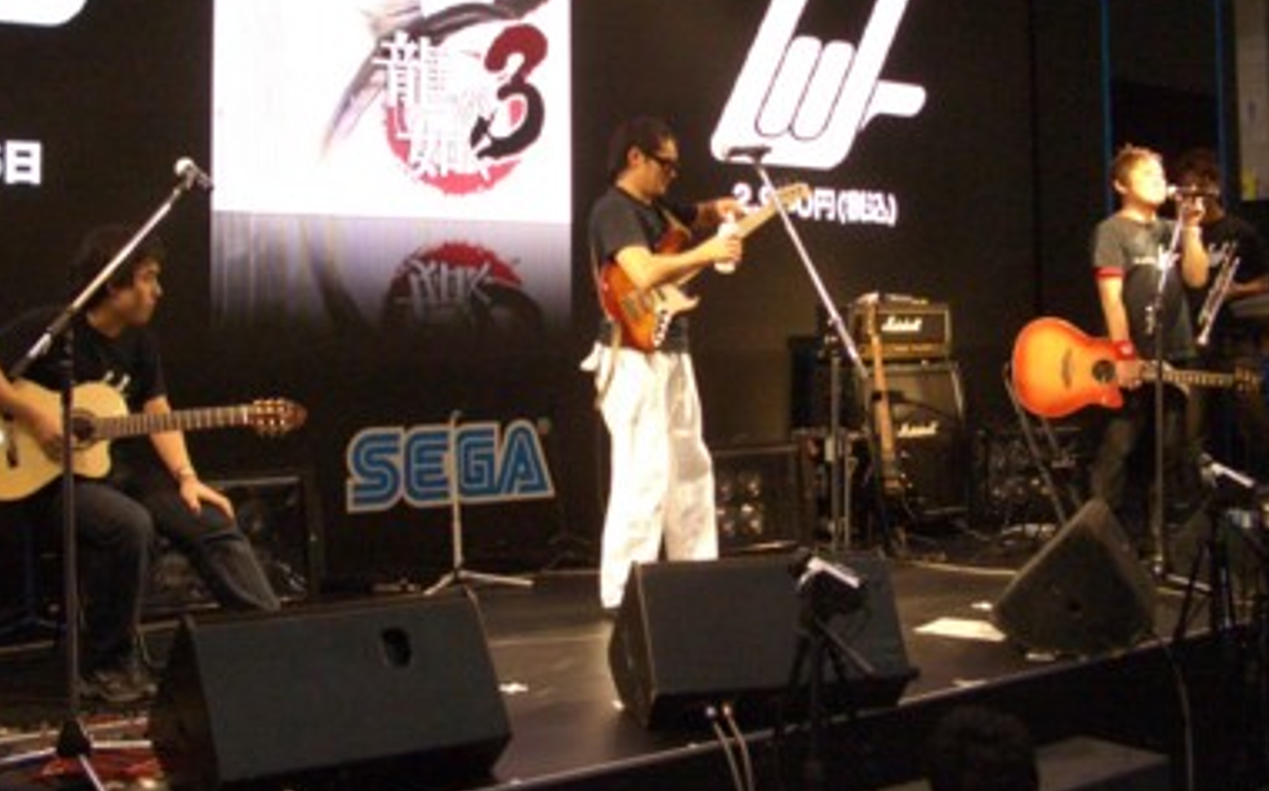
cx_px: 551
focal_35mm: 44
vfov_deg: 28.9
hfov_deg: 45.2
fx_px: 1521
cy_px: 250
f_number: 2.6
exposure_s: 1/100
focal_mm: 5.8
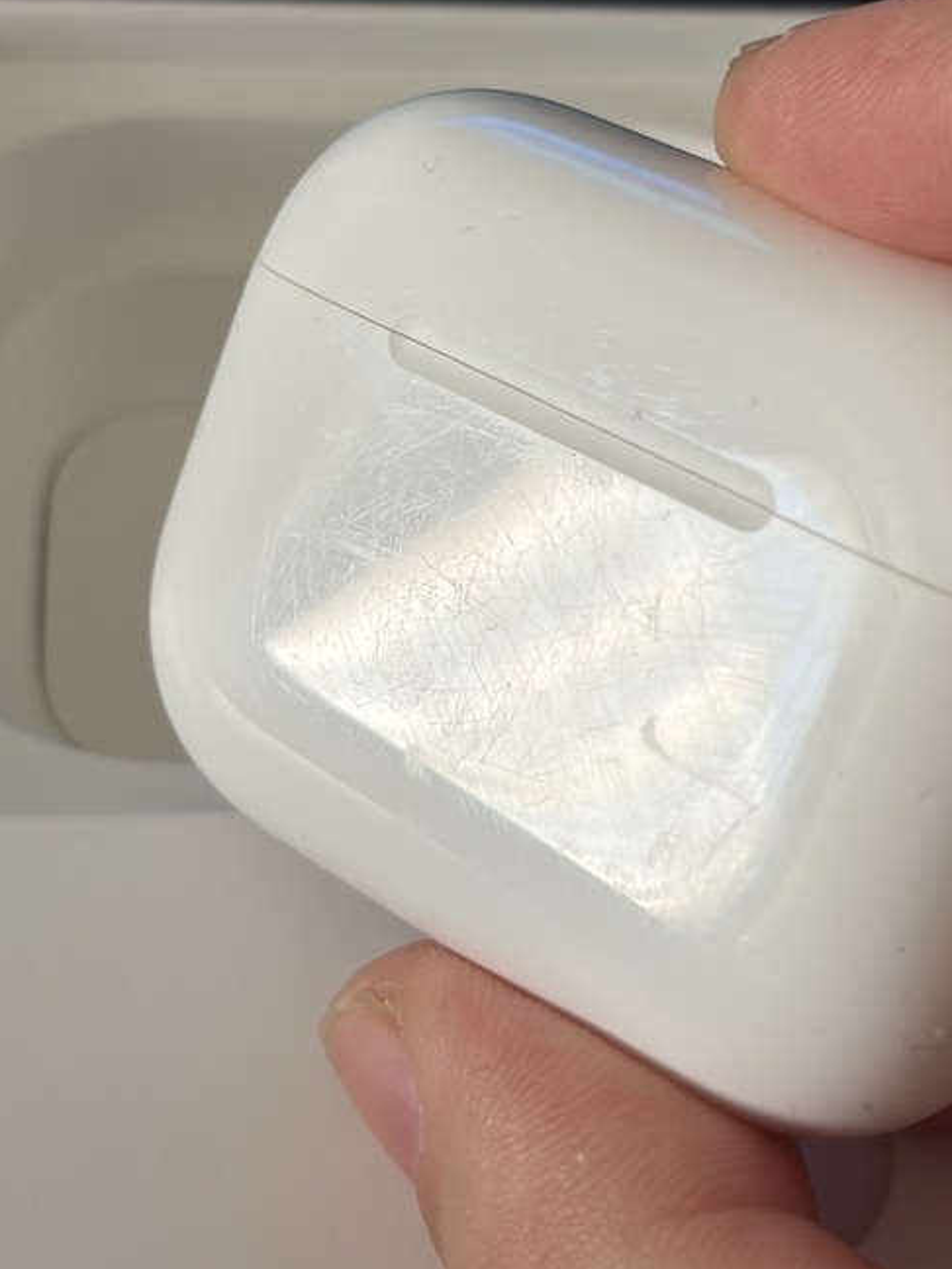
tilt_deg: -49.0
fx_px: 2824
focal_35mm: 77
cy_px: 349
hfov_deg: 19.1
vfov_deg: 25.1
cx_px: 513
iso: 50
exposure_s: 1/77
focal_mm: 5.96
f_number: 1.6
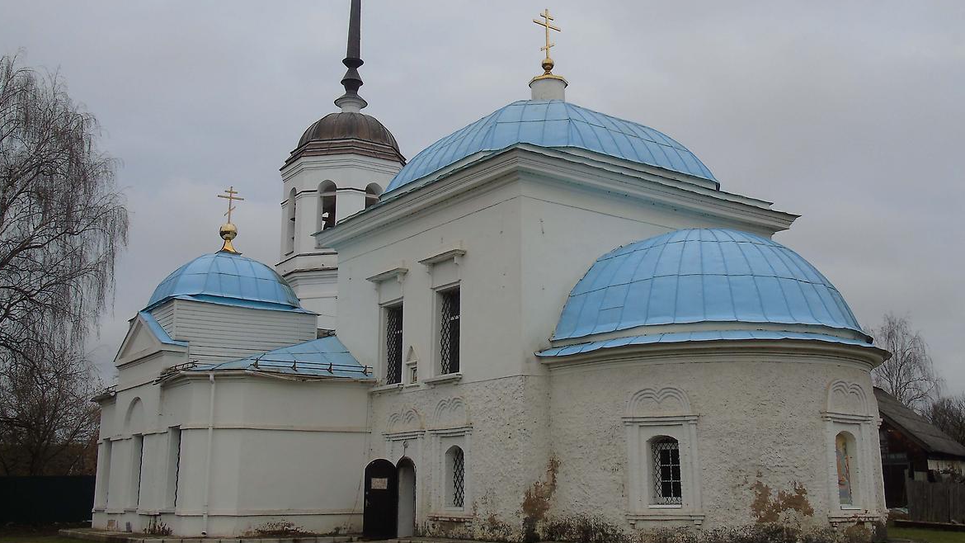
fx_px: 972
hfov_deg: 52.8
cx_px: 485
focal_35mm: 38
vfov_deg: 31.1
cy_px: 220
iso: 80
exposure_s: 1/1000
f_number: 3.9
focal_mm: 6.1
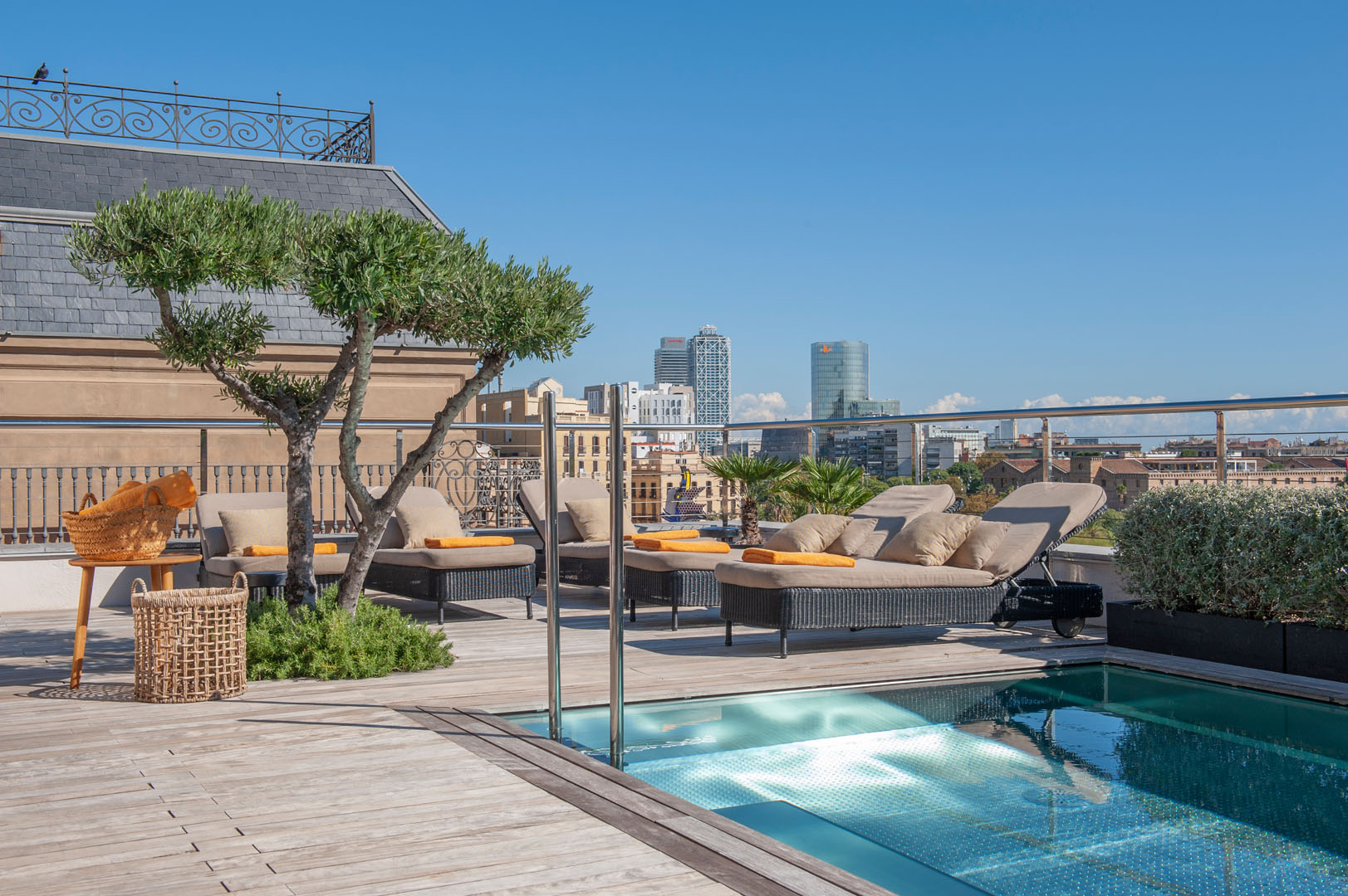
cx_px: 674
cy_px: 448
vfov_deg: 33.4
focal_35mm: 40
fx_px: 1497
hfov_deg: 48.5
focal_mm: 40
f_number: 11
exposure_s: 1/320
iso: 200
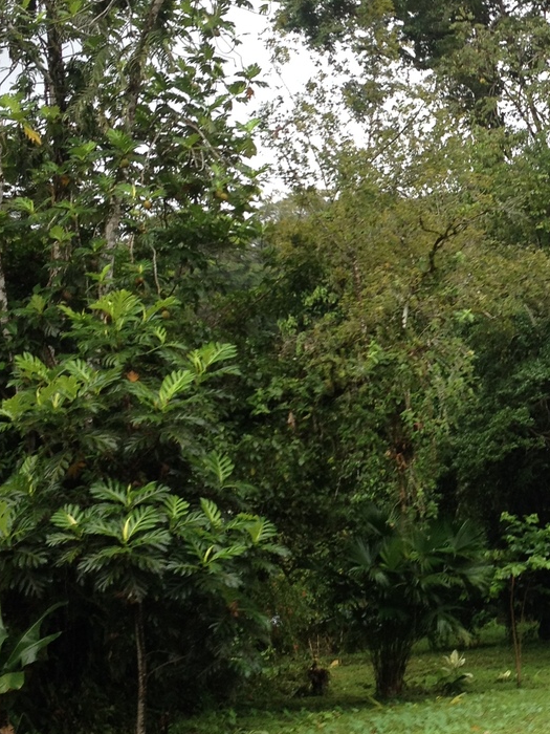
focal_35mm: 80
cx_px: 546
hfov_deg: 18.0
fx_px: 1695
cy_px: 301
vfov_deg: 24.4
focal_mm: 4.28
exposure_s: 1/198
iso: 50
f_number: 2.4
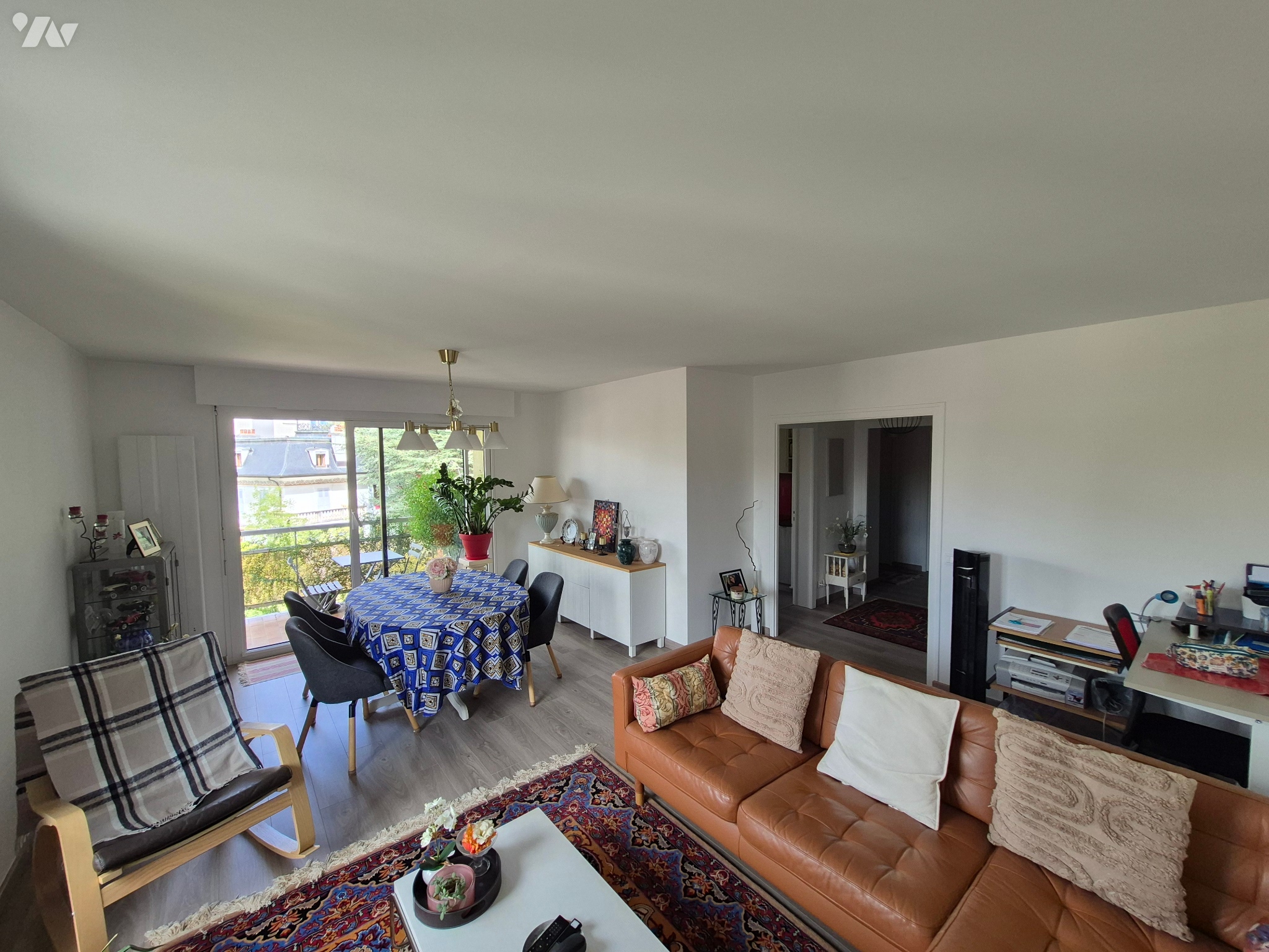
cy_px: 476
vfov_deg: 89.9
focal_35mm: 13
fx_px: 477
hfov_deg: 106.2
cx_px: 634
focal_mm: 1.74
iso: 64
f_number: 2.2
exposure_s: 1/100
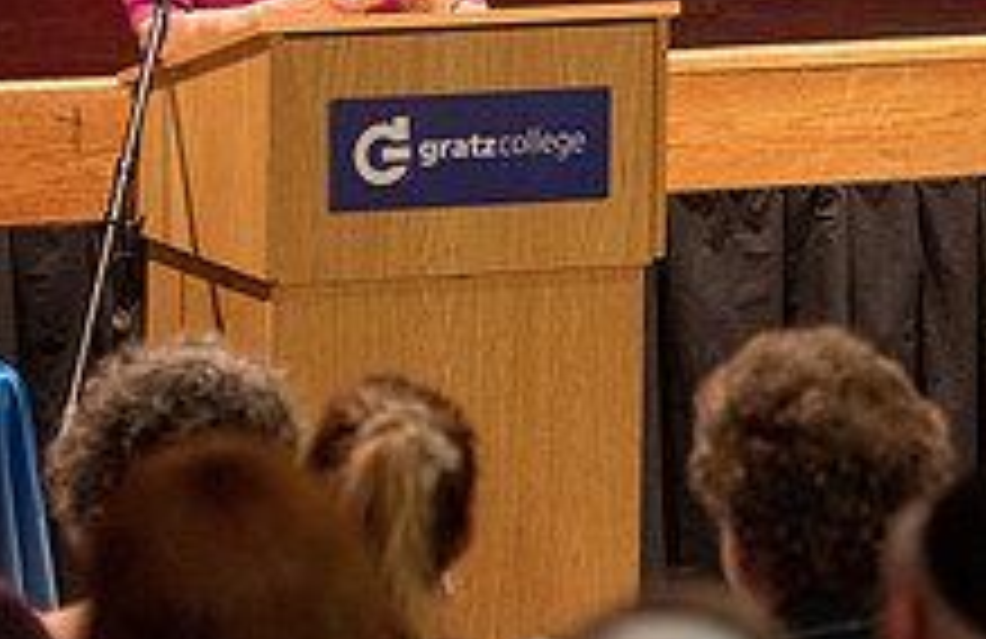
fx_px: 8799
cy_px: 165
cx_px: 582
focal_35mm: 324
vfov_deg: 4.2
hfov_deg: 6.4
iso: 2500
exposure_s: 1/80
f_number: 2.8
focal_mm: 112
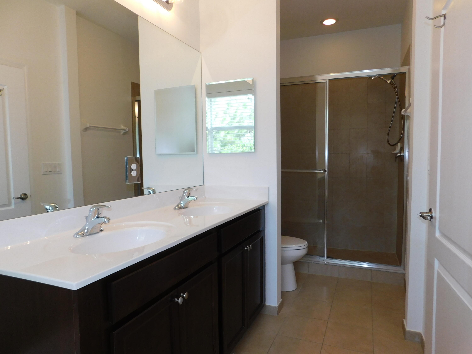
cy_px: 177
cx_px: 236
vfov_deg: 58.9
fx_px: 314
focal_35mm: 23
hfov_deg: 73.9
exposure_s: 1/50
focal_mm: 4
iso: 125
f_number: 3
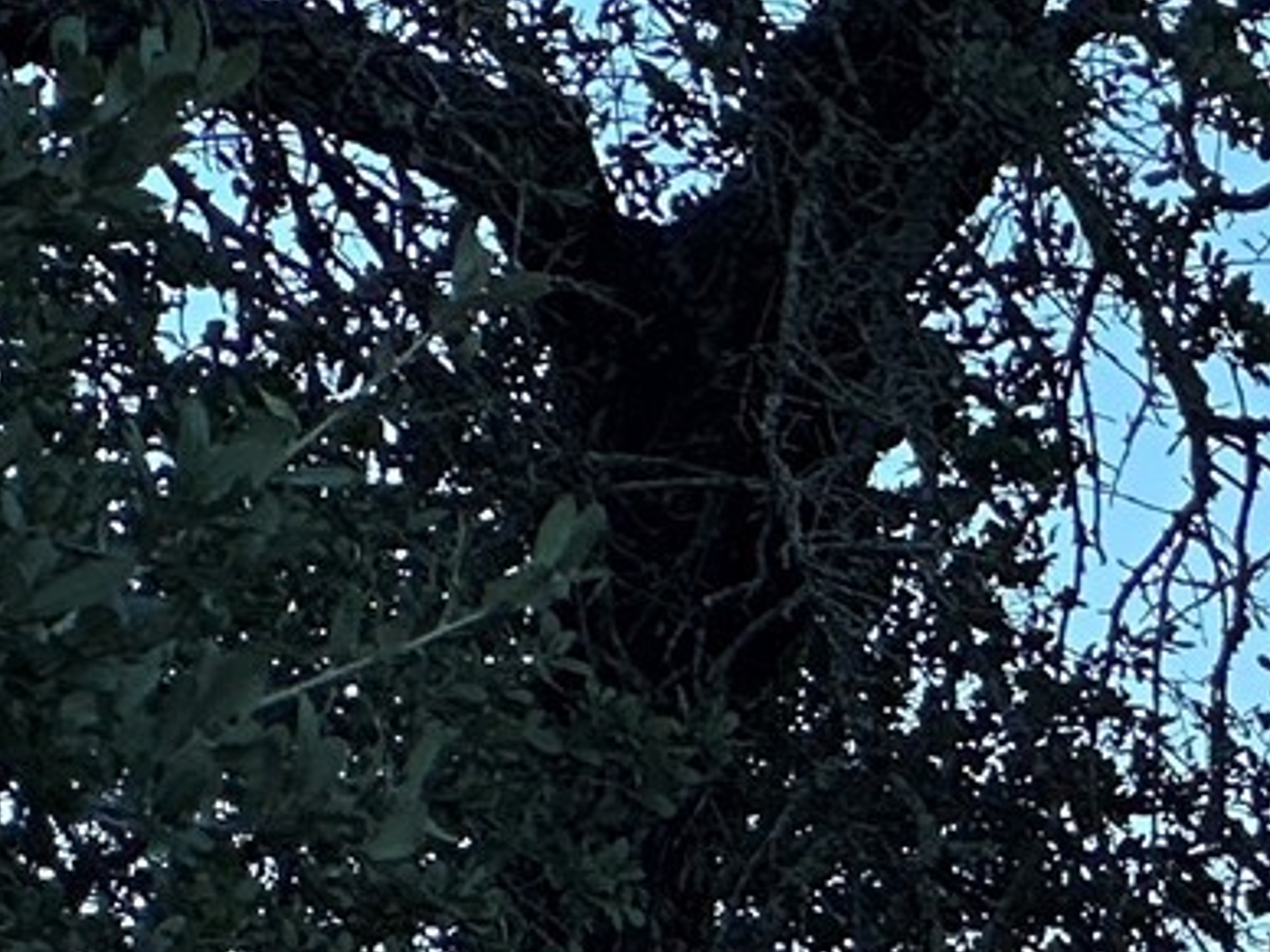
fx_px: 14895
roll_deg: -1.7
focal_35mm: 406
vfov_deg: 3.6
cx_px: 3208
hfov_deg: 4.7
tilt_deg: +4.8
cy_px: 1521
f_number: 2.8
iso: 32
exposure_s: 1/426
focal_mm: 9
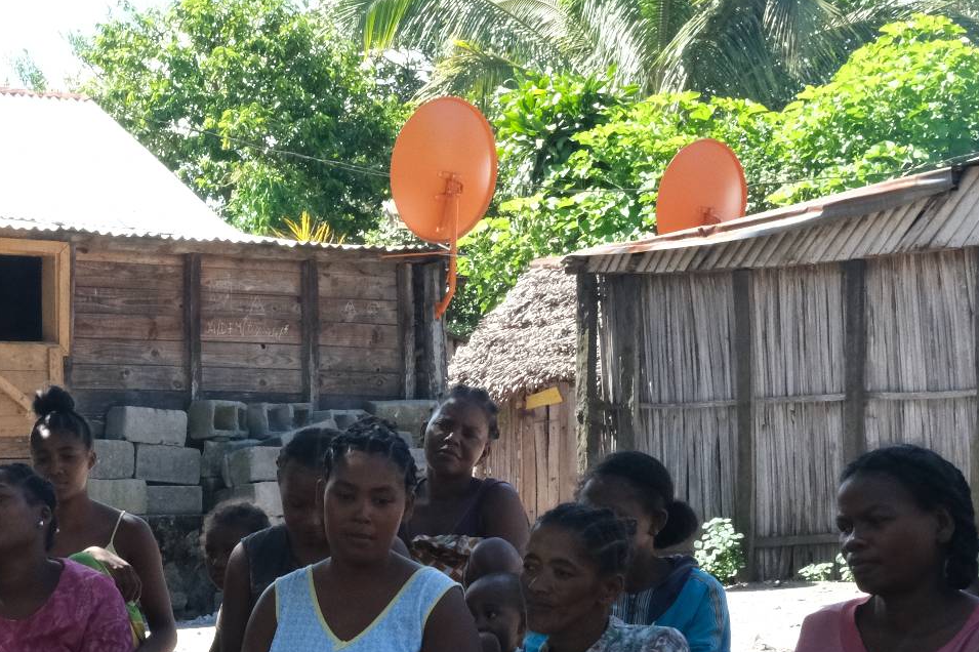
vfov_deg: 15.4
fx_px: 2392
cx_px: 84
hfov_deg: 22.5
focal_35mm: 88
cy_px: 543
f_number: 22
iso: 2000
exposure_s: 1/100
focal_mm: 28
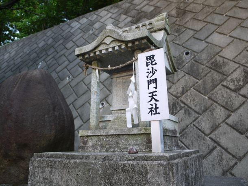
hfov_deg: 63.4
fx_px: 201
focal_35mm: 28
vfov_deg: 49.8
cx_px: 124
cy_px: 93
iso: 100
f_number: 3.5
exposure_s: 1/40
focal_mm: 14
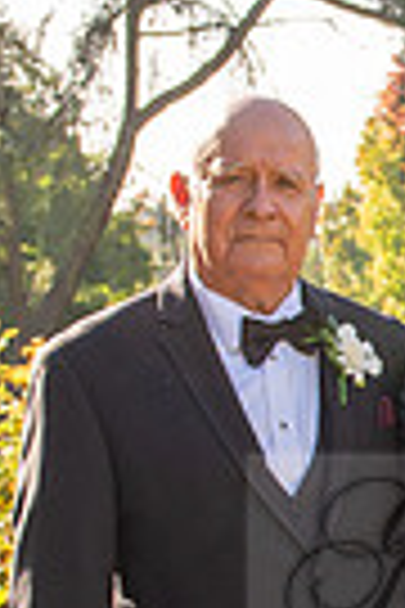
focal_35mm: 147
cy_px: 543
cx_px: 781
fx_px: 2480
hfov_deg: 8.9
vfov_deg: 13.8
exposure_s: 1/250
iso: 200
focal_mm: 29
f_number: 5.6
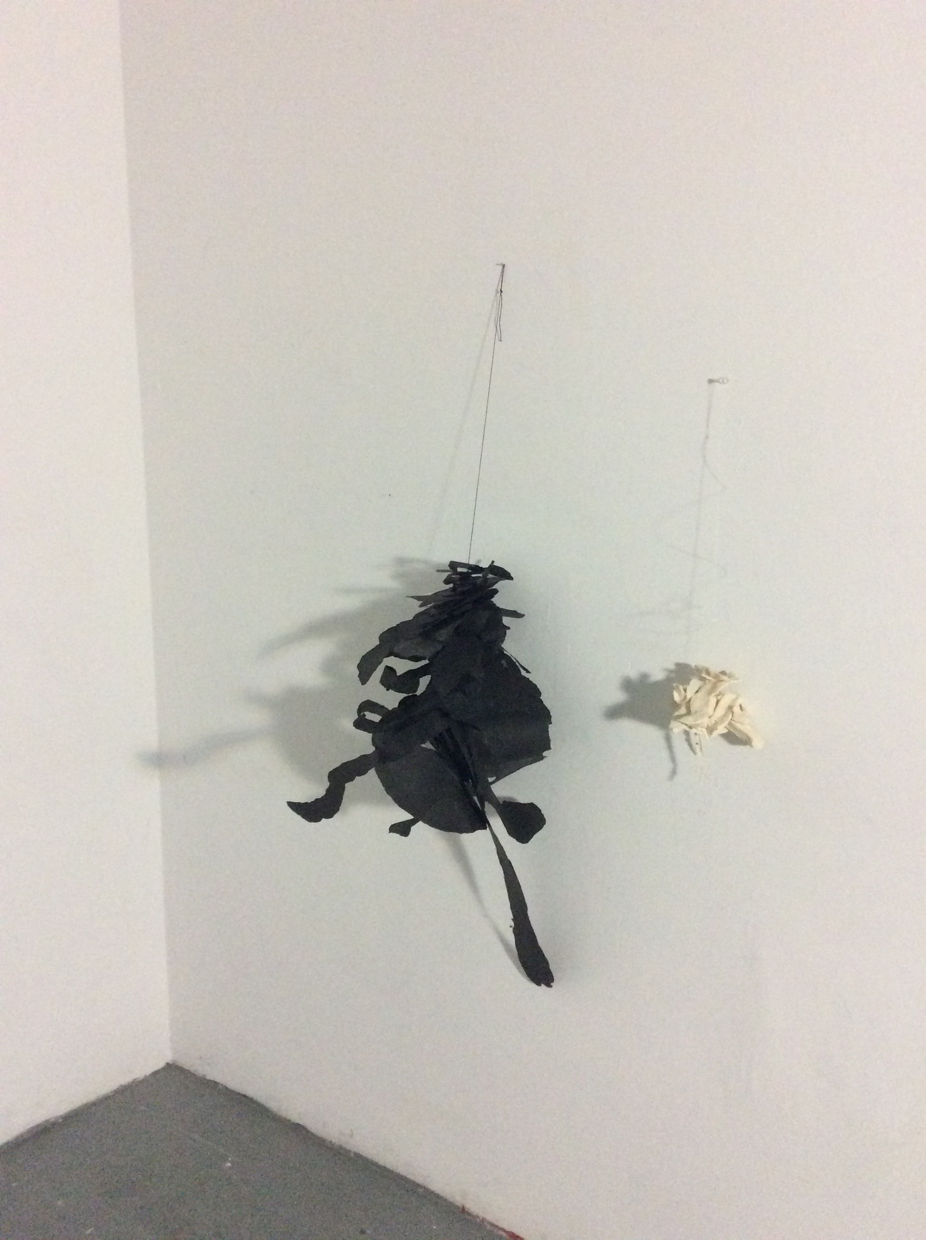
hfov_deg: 44.1
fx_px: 1144
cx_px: 463
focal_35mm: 32
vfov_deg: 56.9
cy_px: 620
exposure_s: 1/24
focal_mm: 3.3
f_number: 2.4
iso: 320
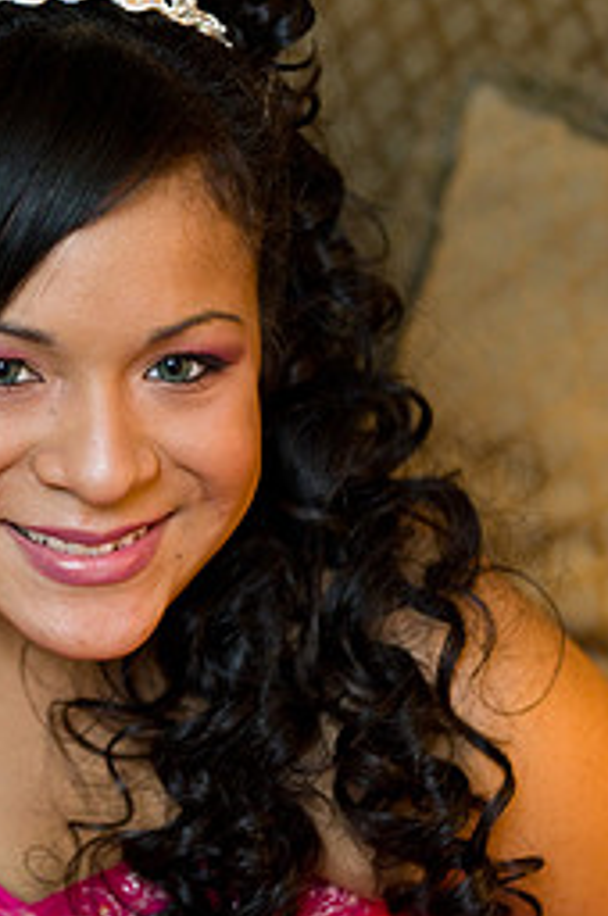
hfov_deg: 12.5
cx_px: 88
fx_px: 2769
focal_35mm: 109
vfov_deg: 18.8
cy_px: 501
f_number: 3.2
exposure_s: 1/100
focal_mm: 62
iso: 1600
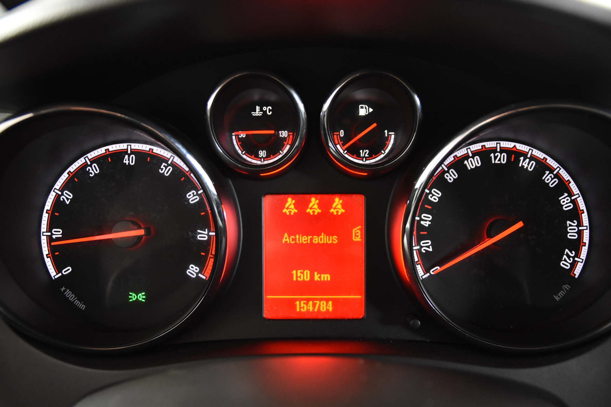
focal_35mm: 33
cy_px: 204
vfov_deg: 40.0
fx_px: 560
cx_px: 306
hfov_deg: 57.2
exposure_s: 1/30
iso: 2800
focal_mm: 22
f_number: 3
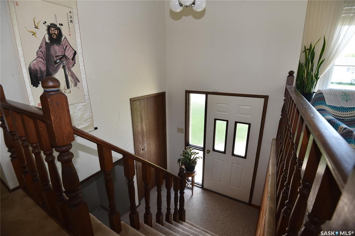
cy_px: 118
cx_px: 178
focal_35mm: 16
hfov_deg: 96.8
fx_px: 158
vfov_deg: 73.7
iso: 720
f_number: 5.6
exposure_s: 1/125
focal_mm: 16
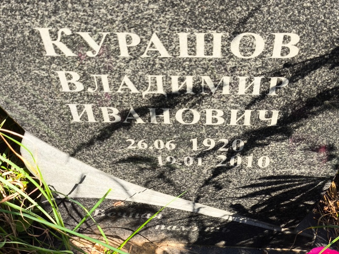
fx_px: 490
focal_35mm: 50
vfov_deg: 29.1
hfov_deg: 38.2
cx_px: 170
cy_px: 127
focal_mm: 4.71
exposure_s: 1/218
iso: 50
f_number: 1.7
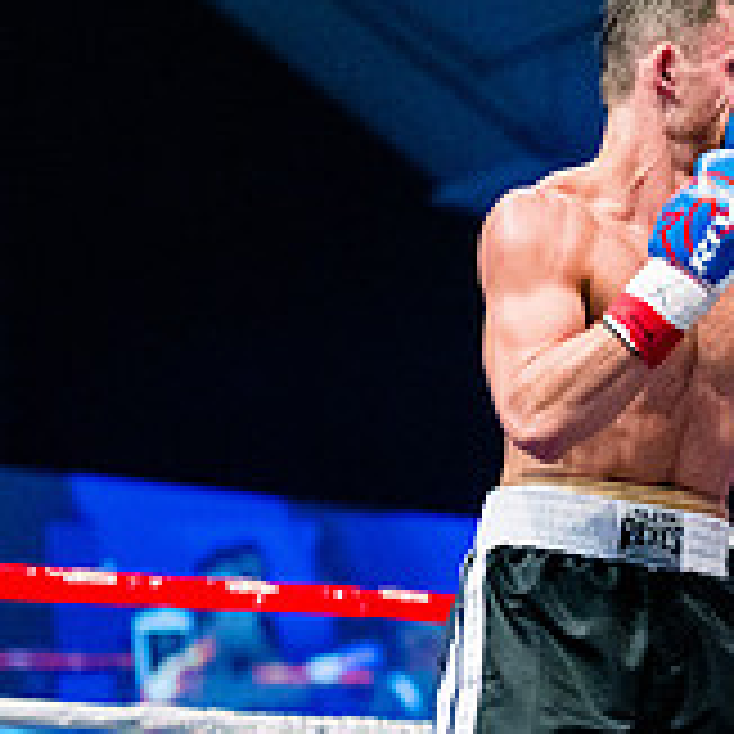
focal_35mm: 179
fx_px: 4294
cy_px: 552
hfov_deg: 9.7
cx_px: 773
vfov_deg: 9.8
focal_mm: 50
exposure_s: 1/1600
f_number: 1.4
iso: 6400
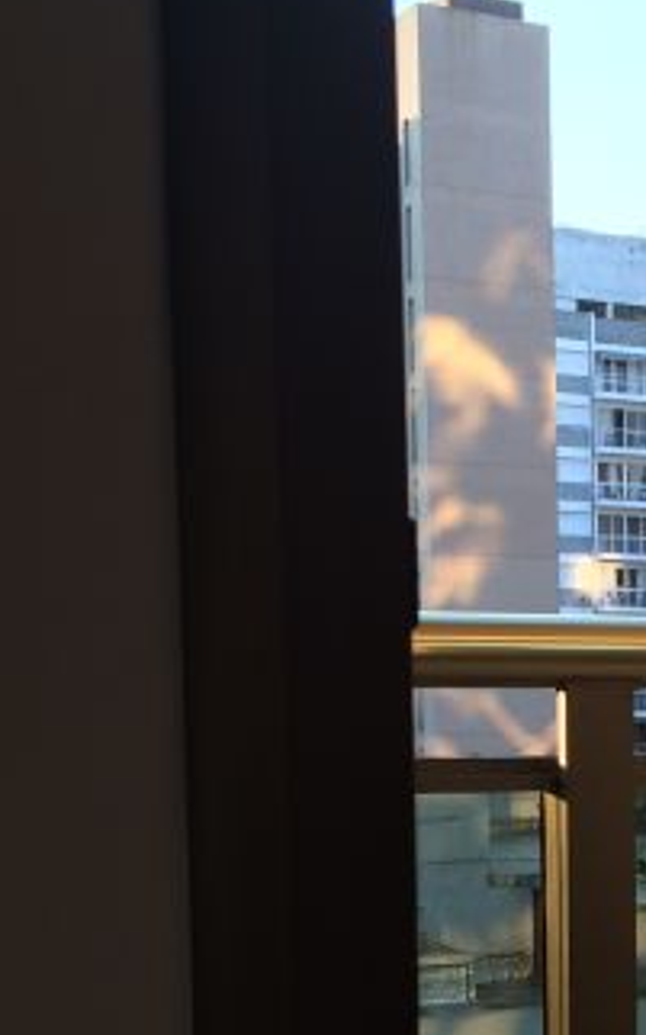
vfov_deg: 25.6
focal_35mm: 79
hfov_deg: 14.9
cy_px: 868
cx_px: 1070
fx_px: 2227
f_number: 2.2
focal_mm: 4.12
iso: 32
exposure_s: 1/224
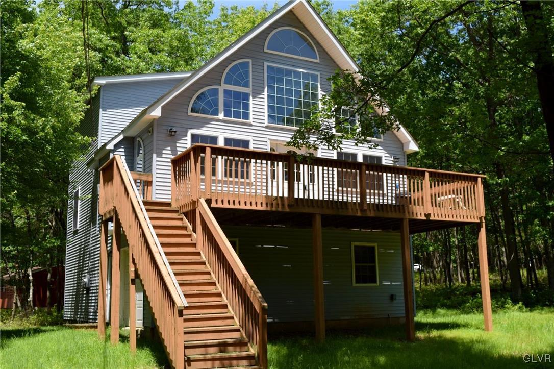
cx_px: 277
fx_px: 577
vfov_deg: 35.5
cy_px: 184
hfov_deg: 51.3
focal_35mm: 38
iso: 200
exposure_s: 1/250
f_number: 8
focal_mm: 25
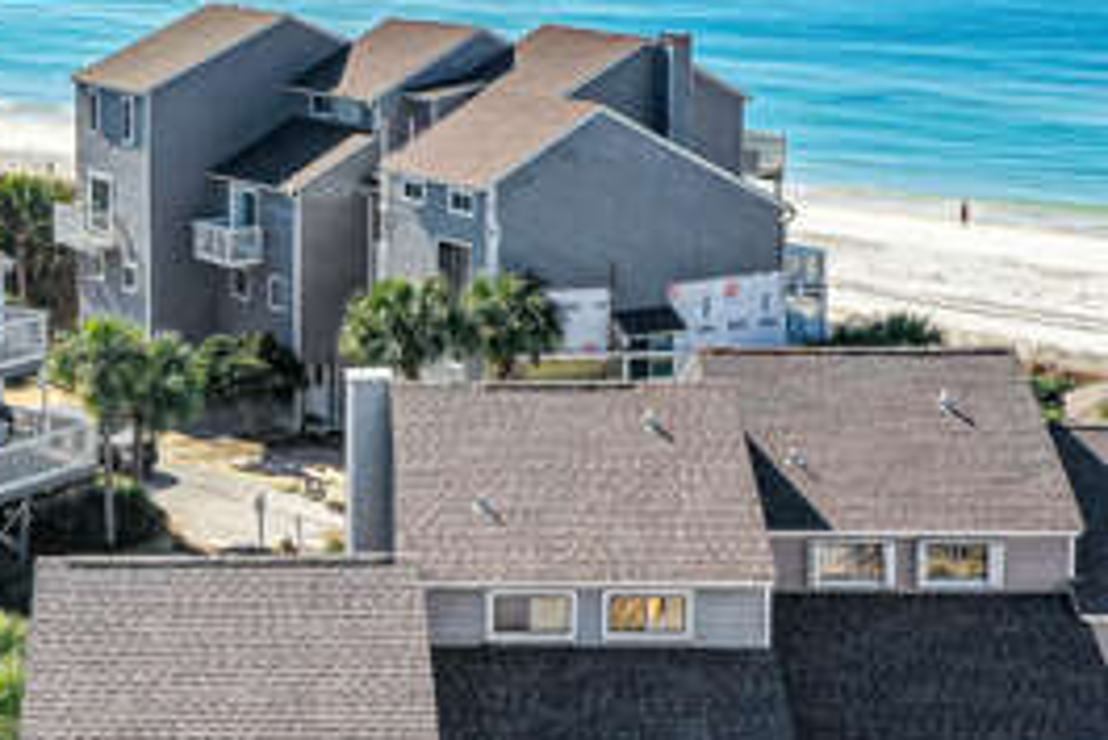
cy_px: 665
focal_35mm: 81
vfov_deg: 16.7
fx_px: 2494
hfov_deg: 24.6
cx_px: 205
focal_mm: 10.26
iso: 100
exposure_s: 1/500
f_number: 5.6
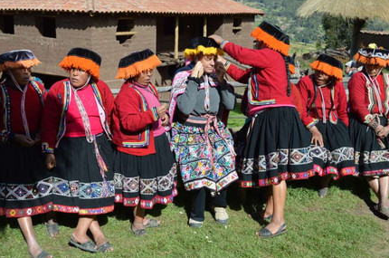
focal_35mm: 44
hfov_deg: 44.6
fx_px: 475
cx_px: 187
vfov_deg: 30.4
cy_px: 124
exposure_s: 1/200
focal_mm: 28
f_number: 7.1
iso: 100
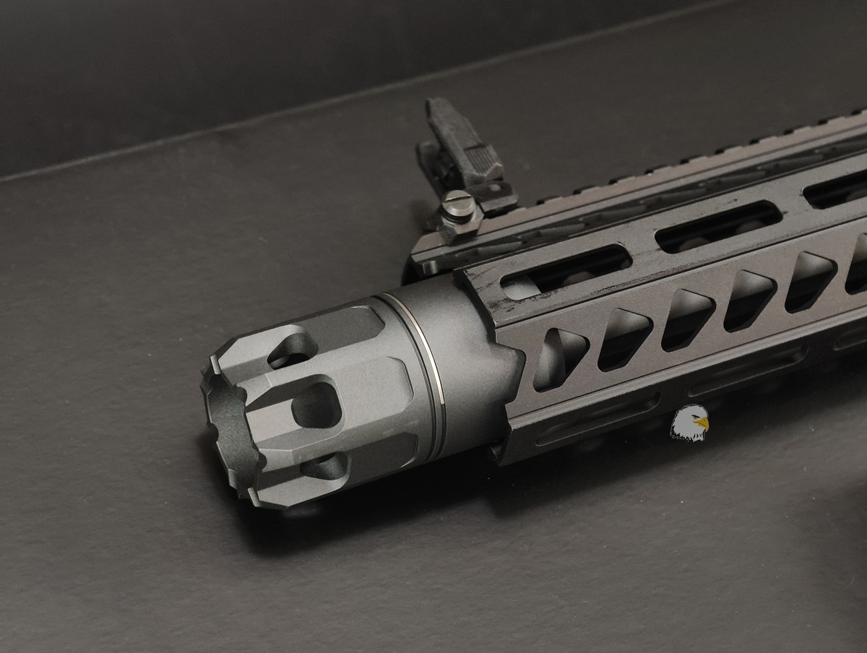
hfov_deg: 23.0
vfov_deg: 17.4
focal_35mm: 85
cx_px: 434
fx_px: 2132
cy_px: 326
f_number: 2.67
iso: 2525
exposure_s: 1/17.1
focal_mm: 22.48
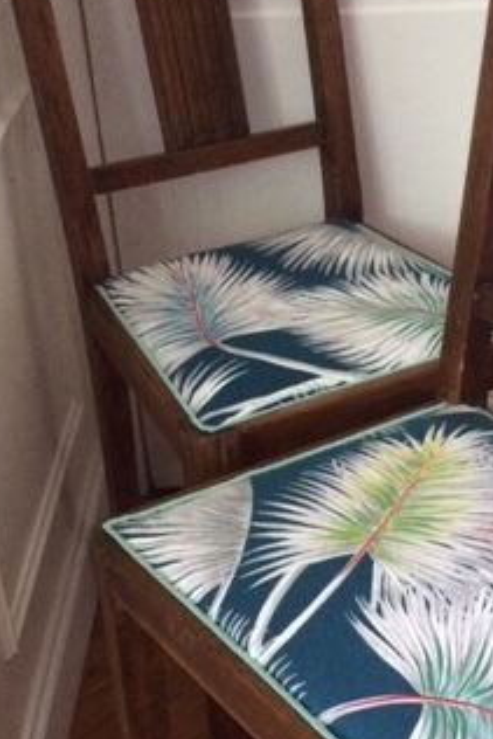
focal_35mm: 61
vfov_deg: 32.6
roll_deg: +1.4
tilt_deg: -35.7
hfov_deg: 22.0
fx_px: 1252
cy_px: 489
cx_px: 383
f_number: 2.2
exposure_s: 1/17
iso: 400
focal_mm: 4.15
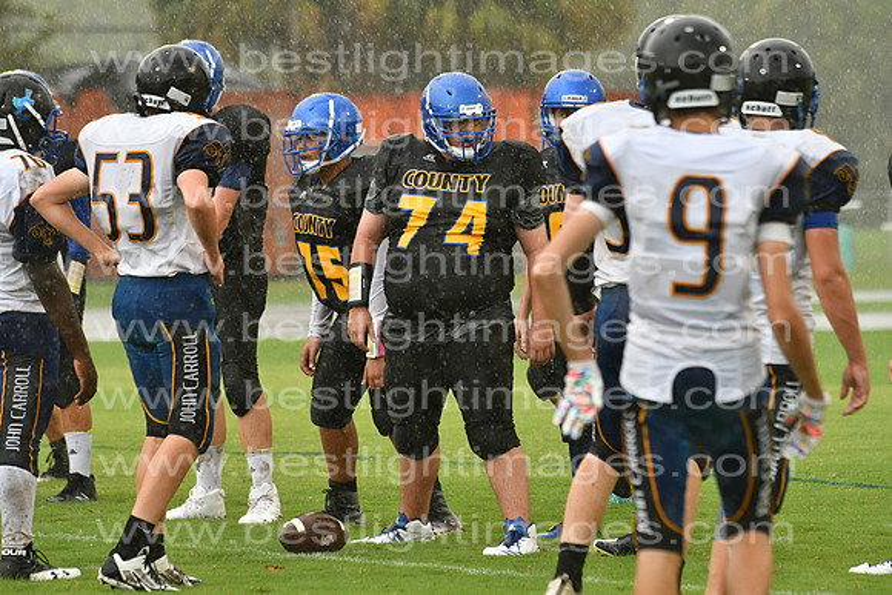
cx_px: 446
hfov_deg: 9.8
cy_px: 298
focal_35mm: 210
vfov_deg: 6.5
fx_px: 5204
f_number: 4.5
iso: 1000
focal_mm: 140
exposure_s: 1/800
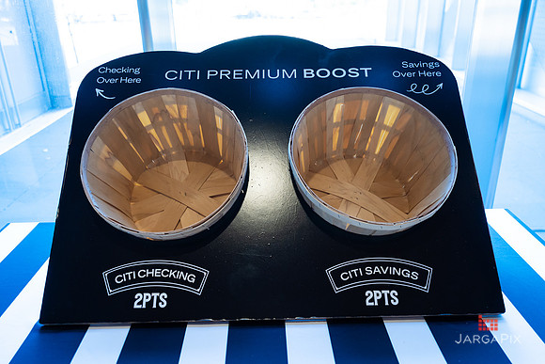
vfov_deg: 43.7
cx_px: 278
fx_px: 453
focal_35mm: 30
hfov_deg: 62.0
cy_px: 183
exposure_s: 1/320
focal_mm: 28.5
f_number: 3.2
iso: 1600
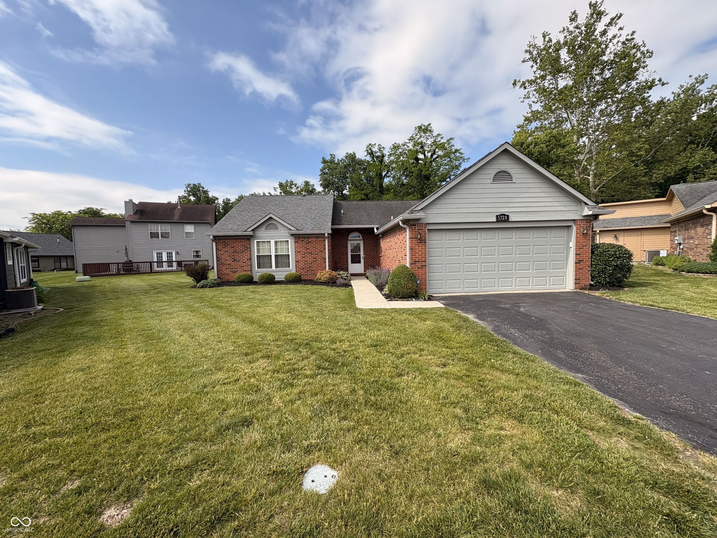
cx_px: 358
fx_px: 290
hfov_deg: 102.1
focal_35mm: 14
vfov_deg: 85.7
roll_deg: +2.2
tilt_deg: -2.2
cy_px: 269
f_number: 2.2
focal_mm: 2.22
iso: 40
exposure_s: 1/1143
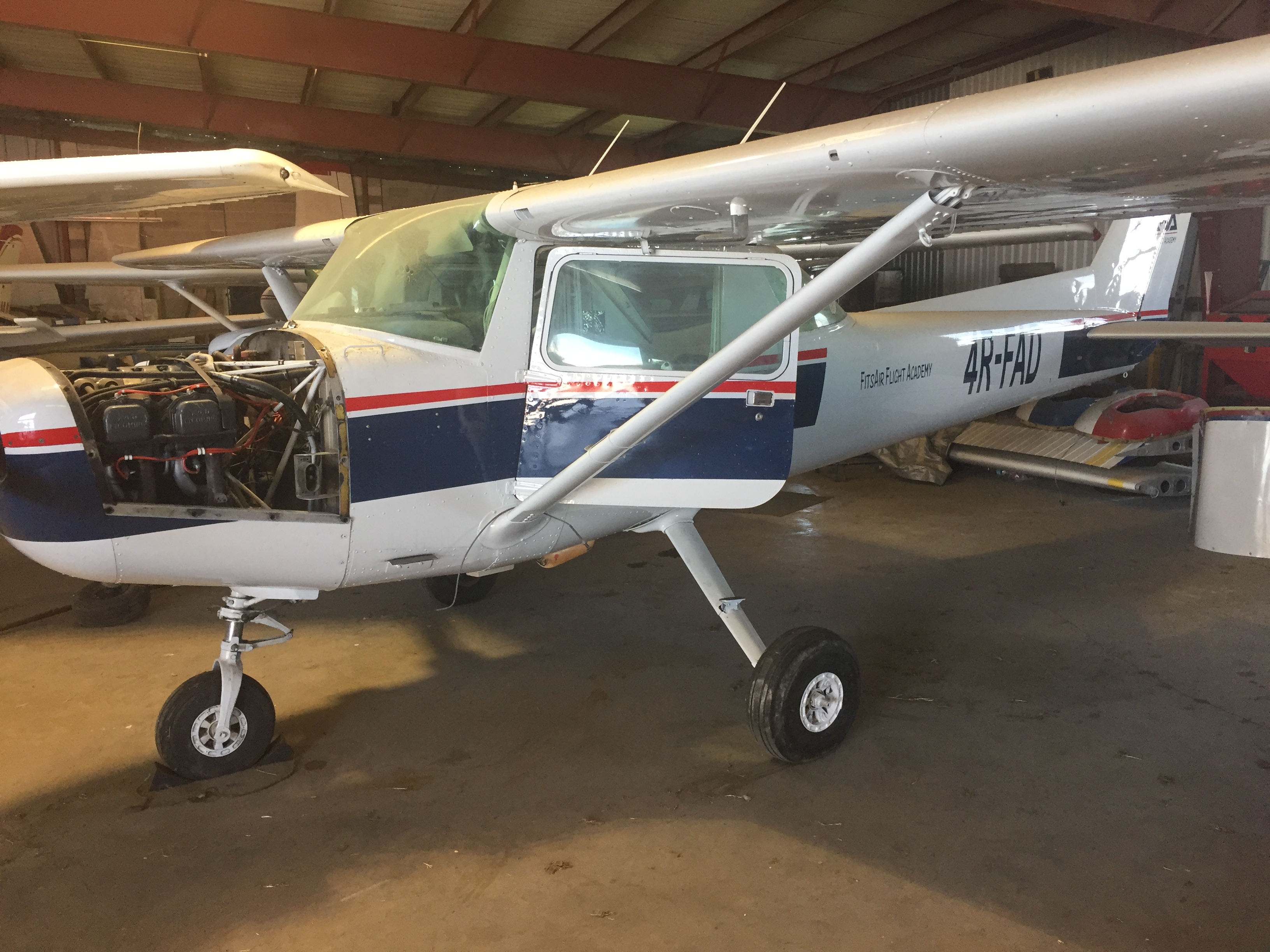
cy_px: 476
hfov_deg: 61.7
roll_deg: +0.0
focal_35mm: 29
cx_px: 635
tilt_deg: -7.1
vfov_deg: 48.2
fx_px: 1064
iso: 50
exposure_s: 1/30
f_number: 2.2
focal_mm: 4.15
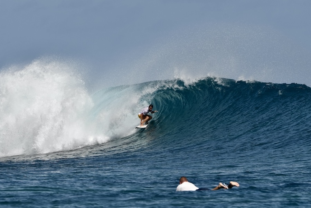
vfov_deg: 2.6
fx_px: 4535
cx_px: 156
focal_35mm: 525
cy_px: 104
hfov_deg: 3.9
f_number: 10
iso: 100
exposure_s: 1/800
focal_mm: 350
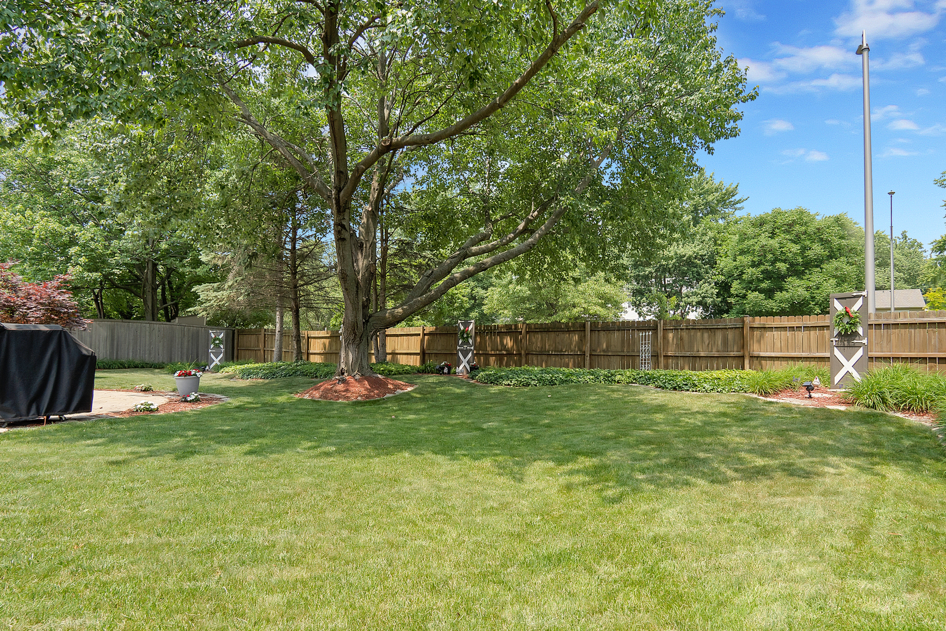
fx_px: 473
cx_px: 473
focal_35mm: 18
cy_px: 316
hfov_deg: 90.0
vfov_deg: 67.4
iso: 200
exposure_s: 1/100
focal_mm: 12
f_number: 8
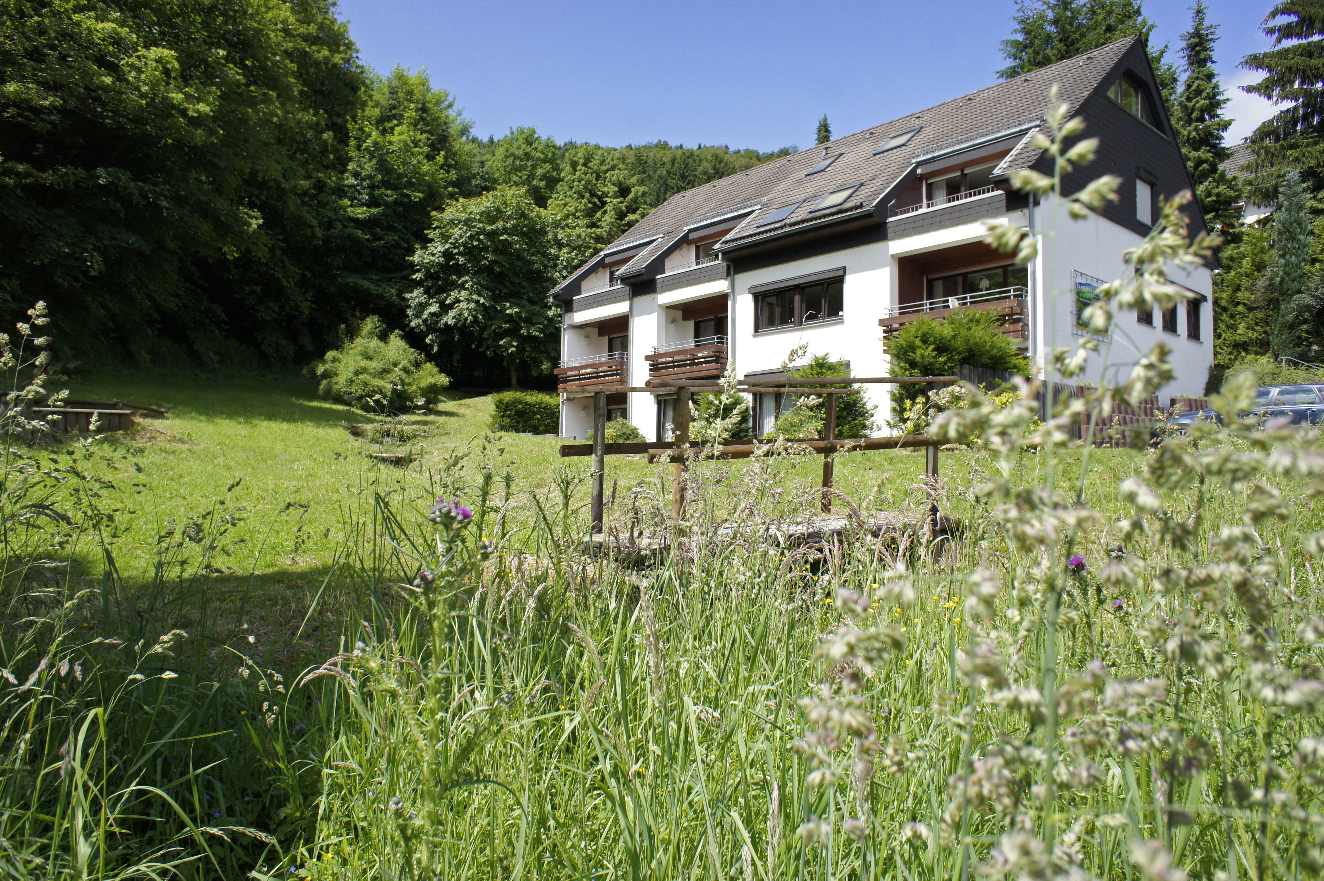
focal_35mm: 24
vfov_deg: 53.1
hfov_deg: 73.8
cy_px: 440
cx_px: 662
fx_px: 882
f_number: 6.3
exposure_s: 1/400
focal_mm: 16
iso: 200
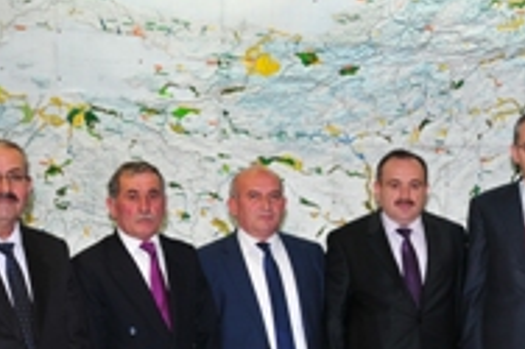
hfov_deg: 23.2
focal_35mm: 86
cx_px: 441
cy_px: 274
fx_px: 1253
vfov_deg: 15.8
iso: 200
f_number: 5
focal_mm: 24
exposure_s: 1/60
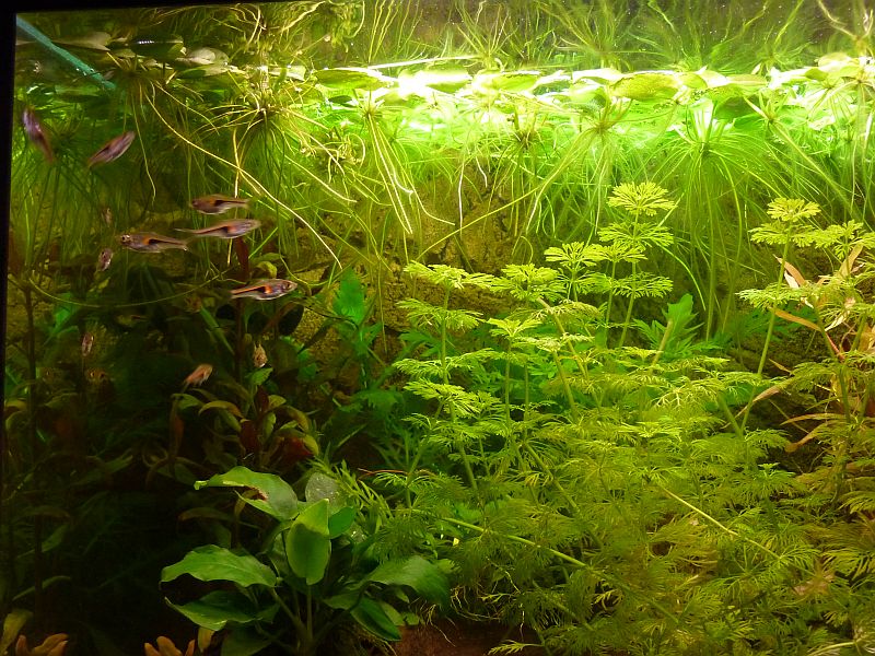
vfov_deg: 30.3
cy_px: 328
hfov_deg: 39.7
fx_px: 1213
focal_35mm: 48
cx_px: 438
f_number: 3.8
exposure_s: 1/20
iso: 400
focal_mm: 7.9
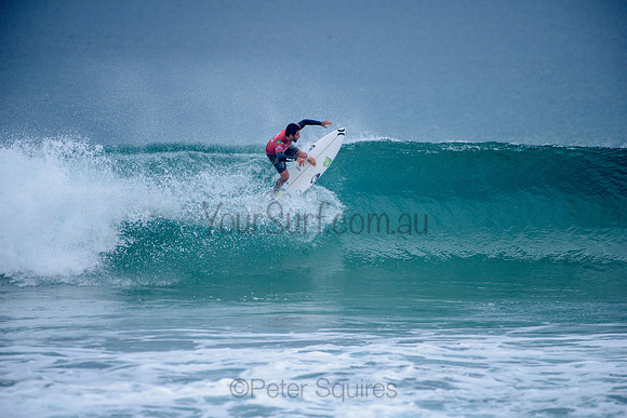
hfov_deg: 4.1
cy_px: 209
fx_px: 8710
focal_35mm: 500
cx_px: 314
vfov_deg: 2.8
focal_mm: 500
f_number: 5.6
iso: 360
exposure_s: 1/2000
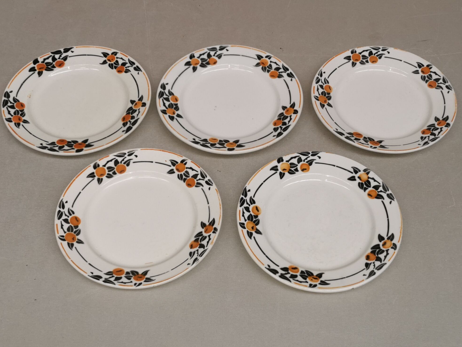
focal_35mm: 49
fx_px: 654
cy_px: 174
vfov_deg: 29.7
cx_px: 235
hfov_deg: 38.9
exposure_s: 1/100
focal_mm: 5.58
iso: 100
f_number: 1.8
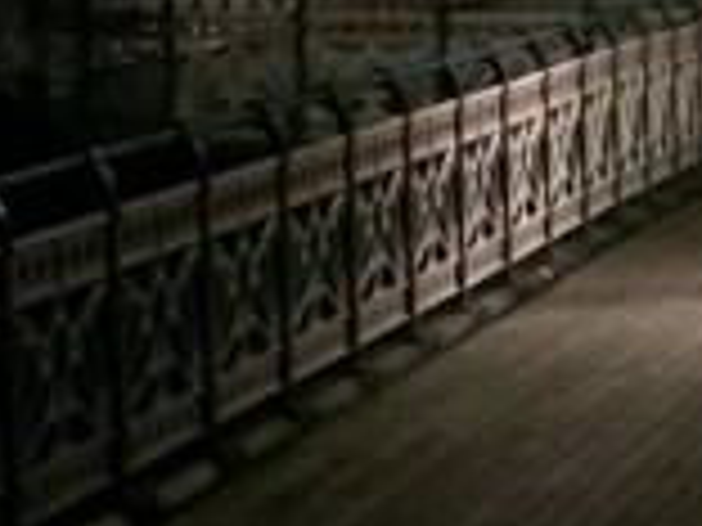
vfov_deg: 7.5
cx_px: 1058
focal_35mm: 197
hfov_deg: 9.7
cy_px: -9
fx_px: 3995
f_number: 2.2
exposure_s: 1/15
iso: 500
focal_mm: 4.12
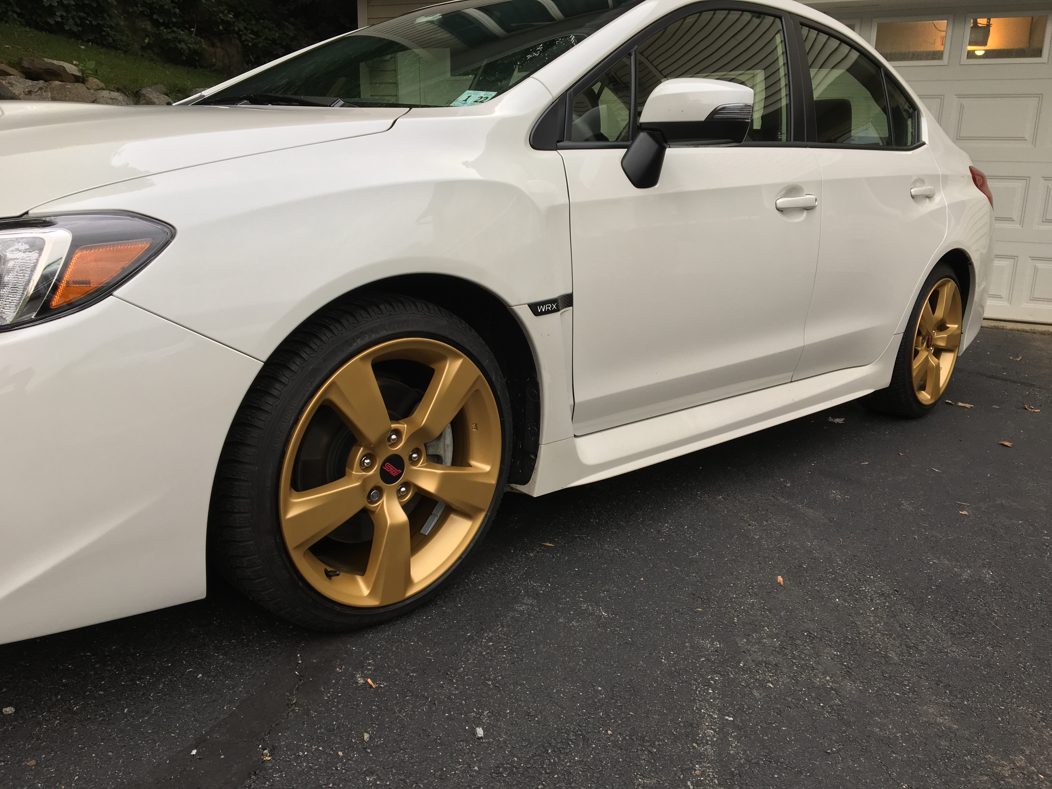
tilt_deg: -14.5
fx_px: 881
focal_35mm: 29
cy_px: 394
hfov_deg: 61.7
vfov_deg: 48.2
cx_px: 526
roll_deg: -2.4
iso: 25
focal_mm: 4.15
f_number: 2.2
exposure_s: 1/60
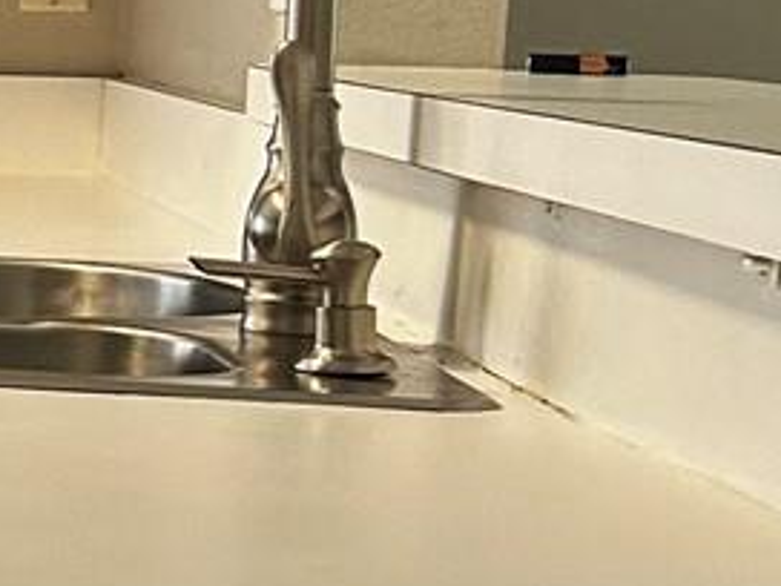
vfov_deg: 9.7
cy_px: 238
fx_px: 3452
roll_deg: -1.0
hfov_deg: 10.7
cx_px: -1172
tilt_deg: -4.8
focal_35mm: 153
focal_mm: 5.7
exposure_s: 1/120
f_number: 1.5
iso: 125
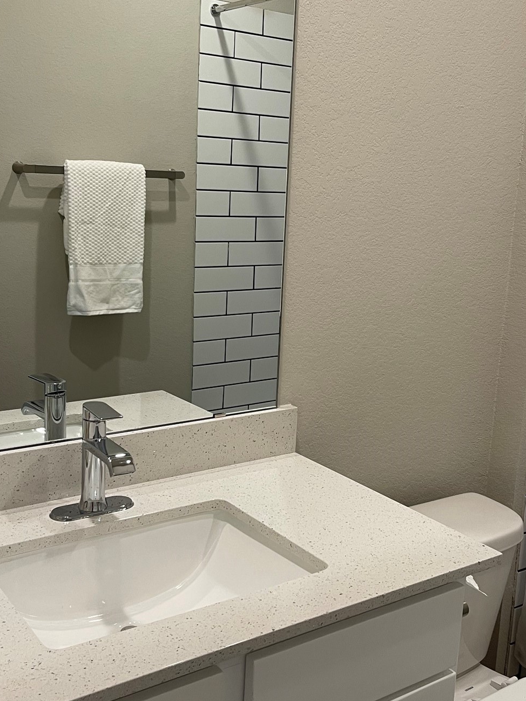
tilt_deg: -11.4
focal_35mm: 41
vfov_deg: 45.8
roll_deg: -2.2
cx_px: 280
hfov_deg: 35.1
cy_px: 335
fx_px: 831
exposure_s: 1/60
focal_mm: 5.1
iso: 80
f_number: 1.6
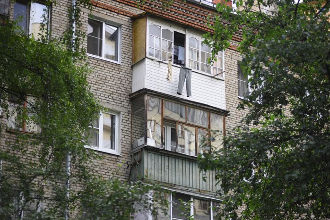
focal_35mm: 100
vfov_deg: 13.7
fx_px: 917
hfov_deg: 20.4
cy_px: 110
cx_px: 165
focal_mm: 100
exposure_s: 1/3200
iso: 1600
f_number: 2.8
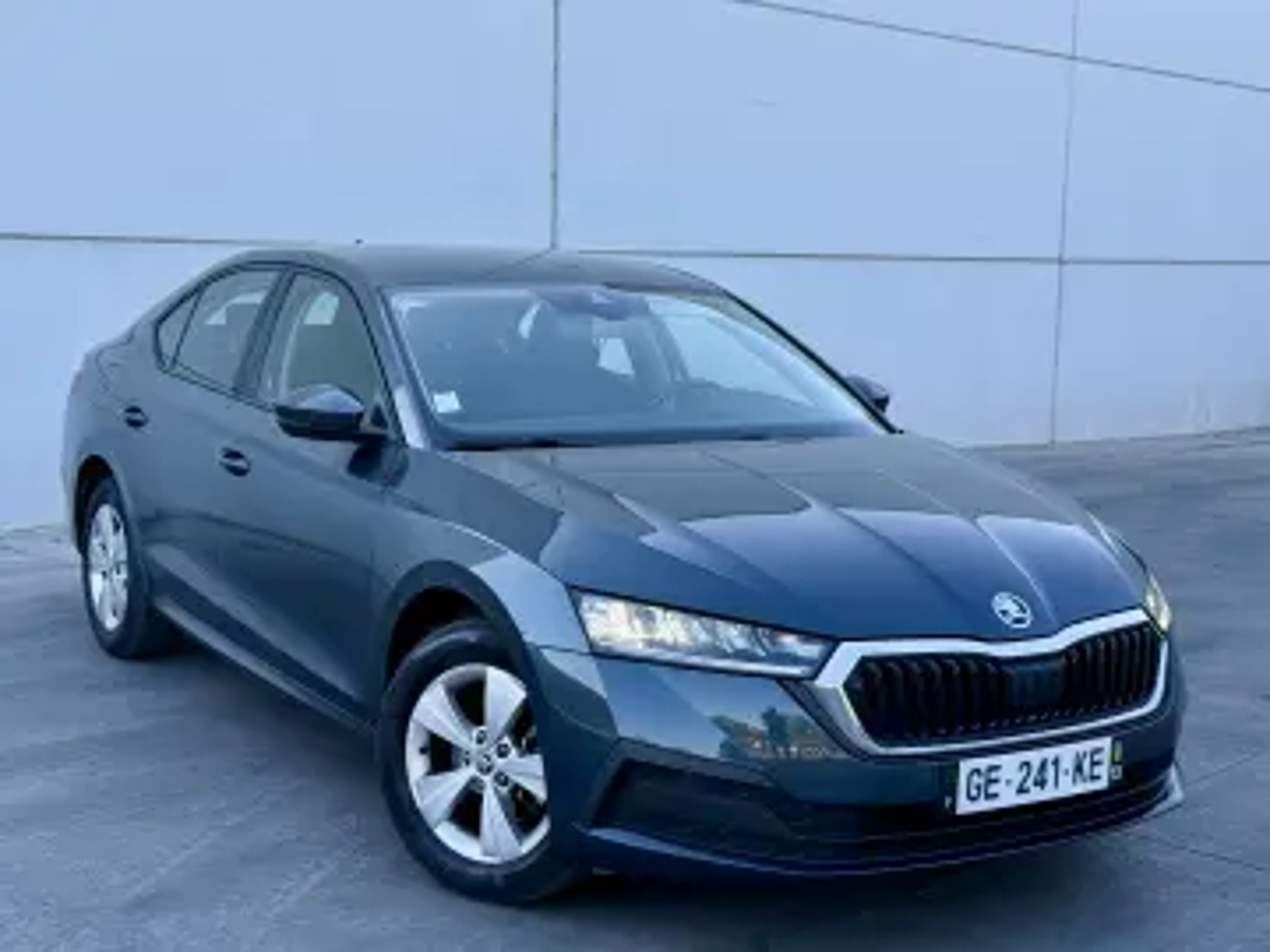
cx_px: 635
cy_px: 476
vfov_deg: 30.3
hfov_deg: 39.7
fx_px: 1761
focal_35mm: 48
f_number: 1.78
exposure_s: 1/570
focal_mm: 6.76
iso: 64
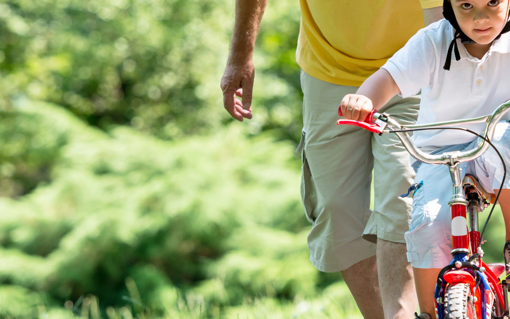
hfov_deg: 5.3
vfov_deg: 3.3
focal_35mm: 399
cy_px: 46
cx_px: 376
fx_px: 5546
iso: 250
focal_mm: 155
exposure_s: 1/640
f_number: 3.5
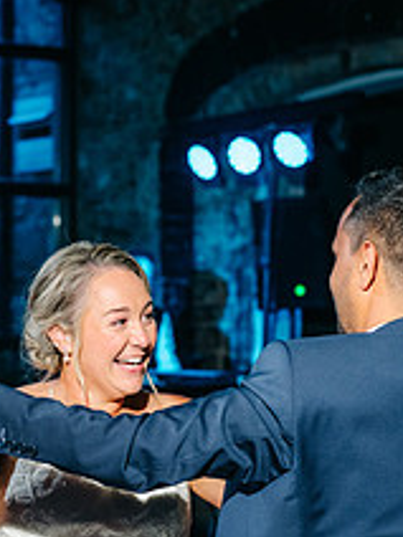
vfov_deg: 20.9
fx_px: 1428
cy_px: 483
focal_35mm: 92
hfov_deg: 15.9
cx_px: 66
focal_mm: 35
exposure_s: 1/200
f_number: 2.2
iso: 400
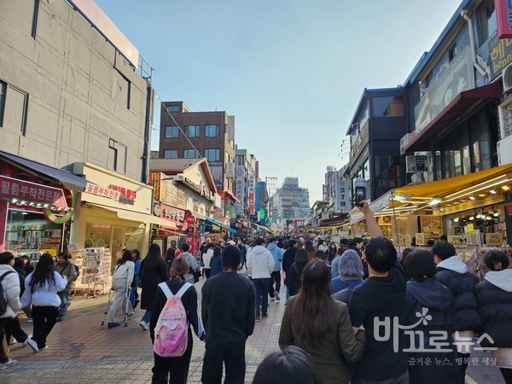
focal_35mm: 24
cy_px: 192
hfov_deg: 71.6
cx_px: 256
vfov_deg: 56.8
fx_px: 355
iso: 50
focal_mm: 5
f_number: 1.8
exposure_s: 1/1756
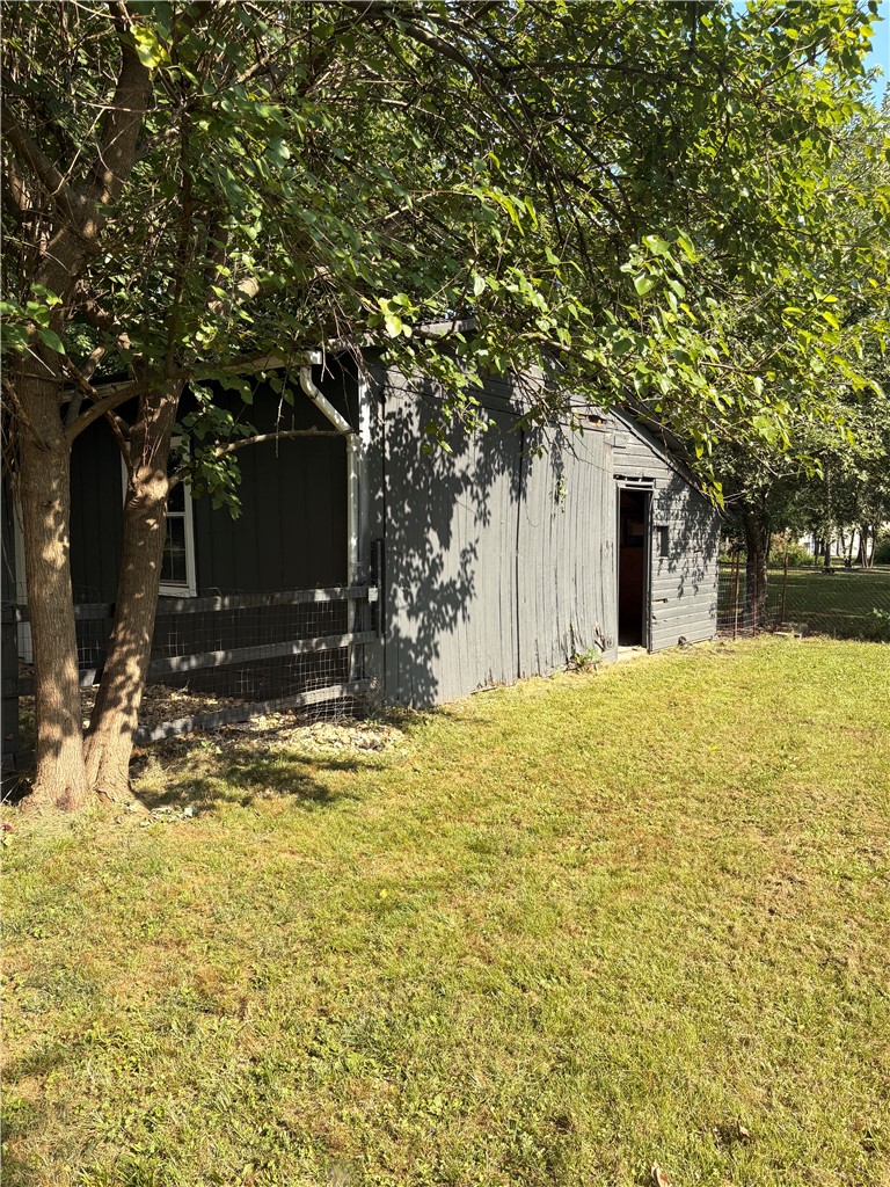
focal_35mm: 26
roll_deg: +0.7
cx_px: 445
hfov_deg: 53.1
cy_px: 594
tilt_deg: -3.3
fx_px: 891
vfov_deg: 67.3
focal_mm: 5.96
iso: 50
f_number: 1.6
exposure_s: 1/1175
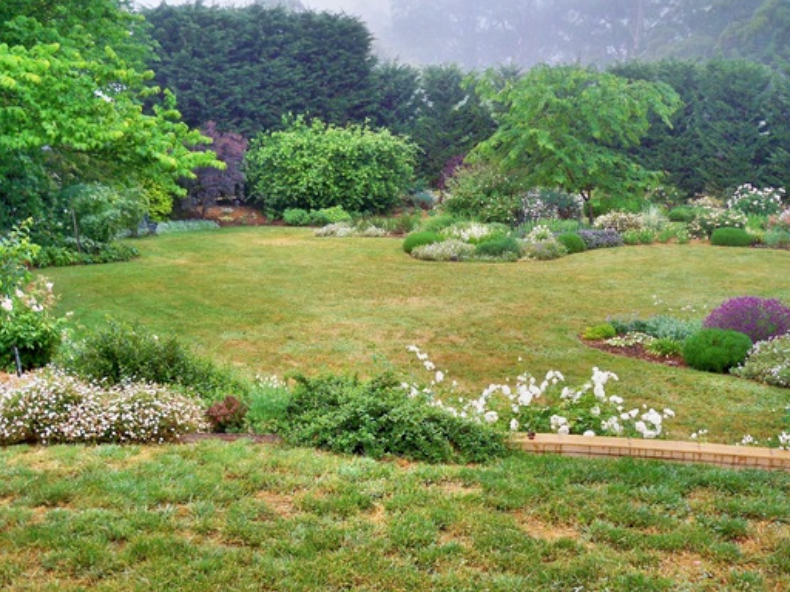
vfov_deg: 35.1
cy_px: 328
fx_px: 936
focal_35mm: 41
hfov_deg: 45.7
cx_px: 346
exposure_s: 1/320
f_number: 3.1
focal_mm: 6.3
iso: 80
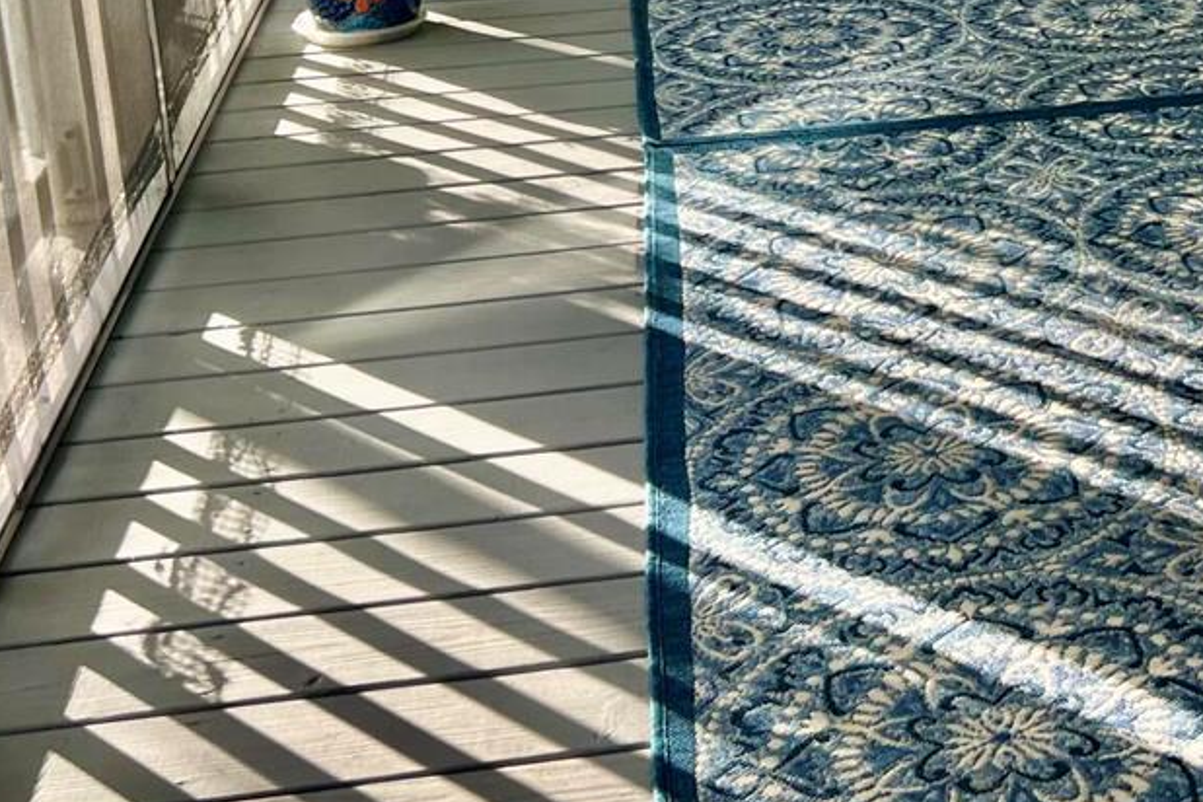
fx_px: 2339
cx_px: 1069
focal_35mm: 70
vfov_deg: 18.7
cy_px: -66
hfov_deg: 27.8
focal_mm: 5.7
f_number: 1.5
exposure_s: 1/308
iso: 50
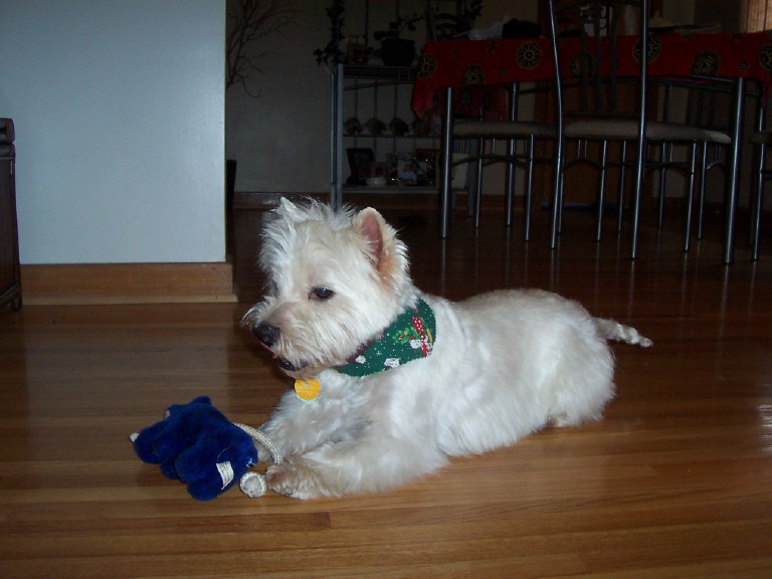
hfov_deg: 50.1
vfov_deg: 38.7
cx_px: 386
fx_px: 825
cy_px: 290
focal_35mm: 37
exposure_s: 1/60
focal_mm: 5.6
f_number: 2.8
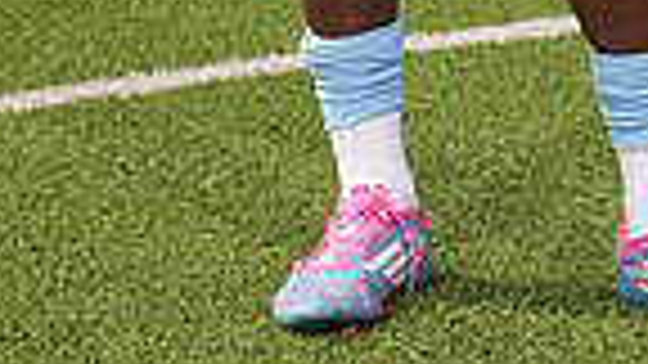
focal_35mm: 186
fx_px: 3196
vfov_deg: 6.1
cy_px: -638
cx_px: 423
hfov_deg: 11.6
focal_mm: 57
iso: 100
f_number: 8
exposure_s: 1/200
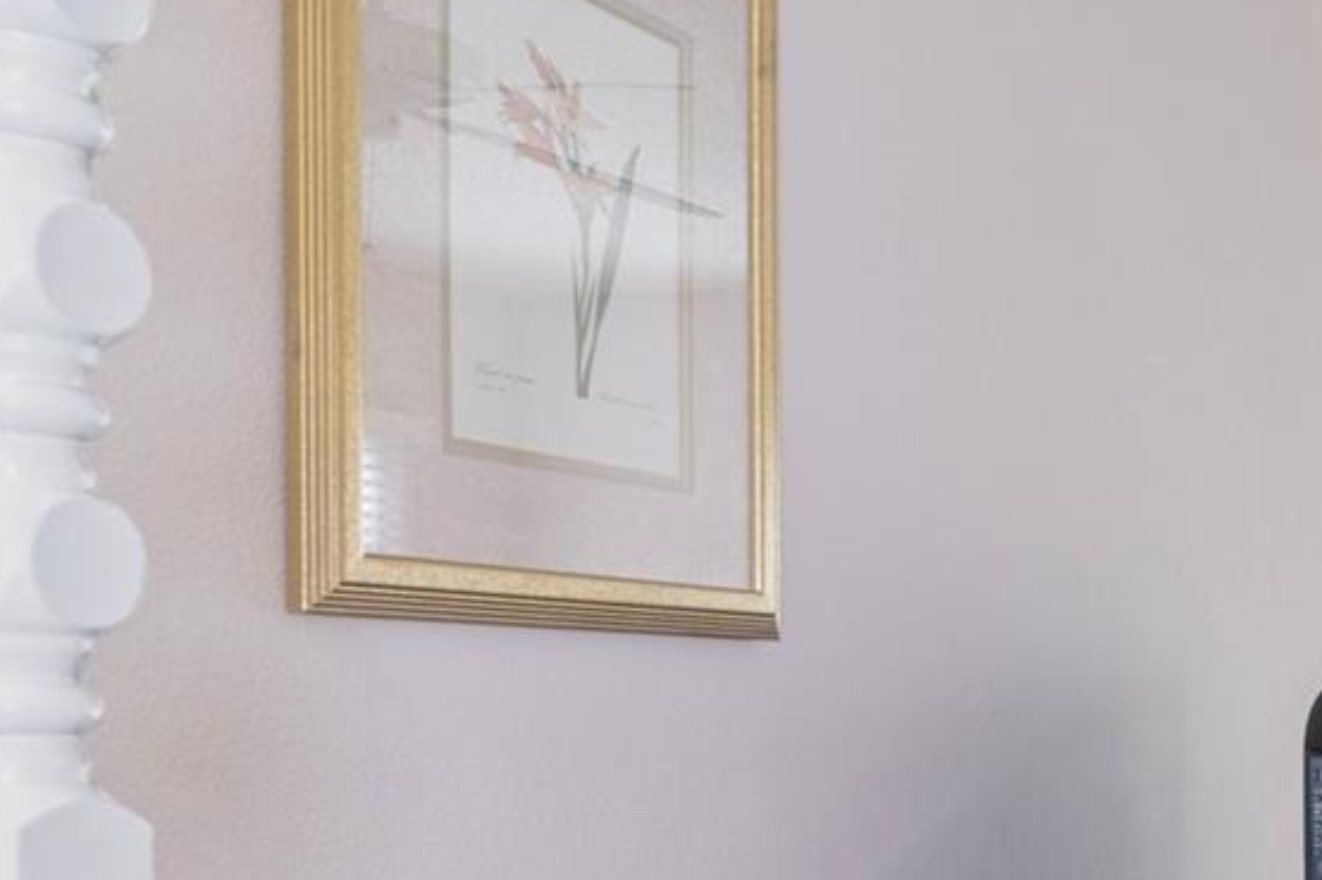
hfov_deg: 28.4
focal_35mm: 52
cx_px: 1873
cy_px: 899
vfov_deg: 24.7
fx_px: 1909
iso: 640
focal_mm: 12
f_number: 8
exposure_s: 1
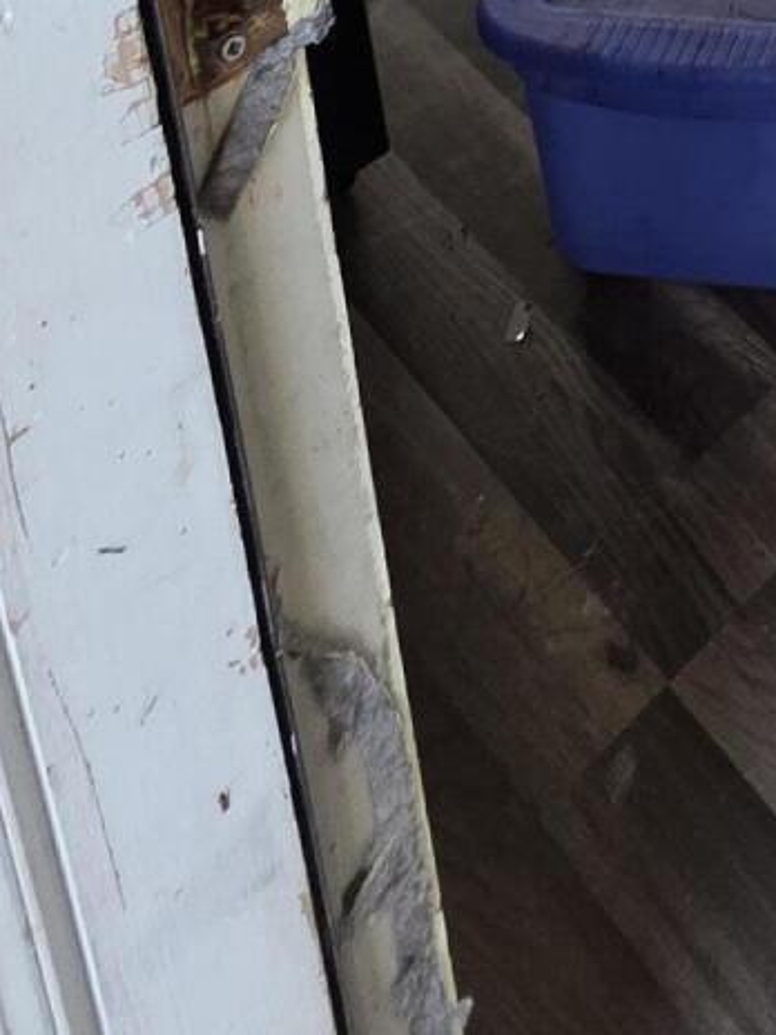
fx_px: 1674
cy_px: -892
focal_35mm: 56
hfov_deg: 21.5
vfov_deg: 21.0
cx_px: 1189
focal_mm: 2.2
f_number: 1.9
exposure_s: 1/60
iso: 320
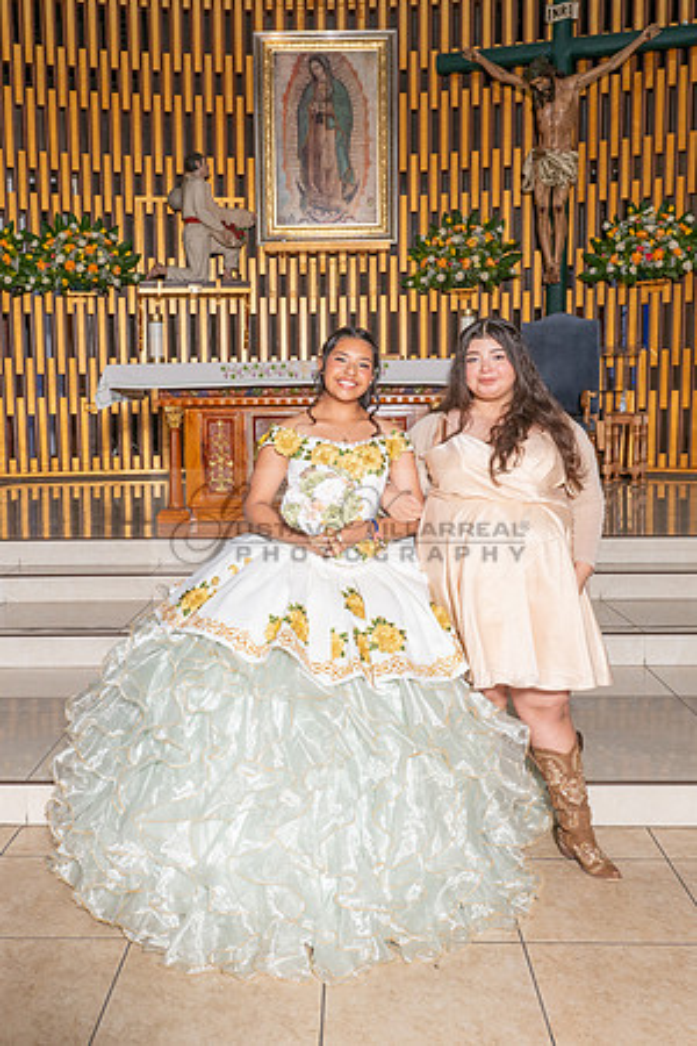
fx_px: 1119
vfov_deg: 50.1
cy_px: 523
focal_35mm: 39
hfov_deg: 34.6
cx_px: 301
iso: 320
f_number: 7.1
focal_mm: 24
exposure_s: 1/160
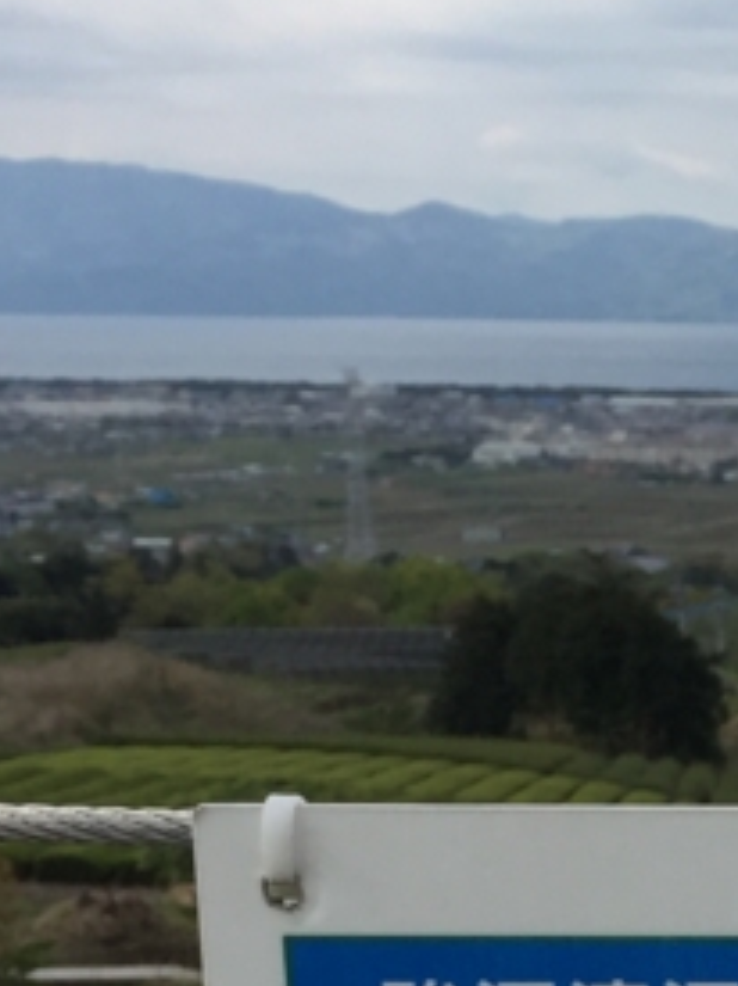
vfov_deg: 17.7
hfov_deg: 12.4
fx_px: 3072
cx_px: 1369
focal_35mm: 108
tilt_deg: -13.2
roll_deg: -1.3
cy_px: 1025
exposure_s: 1/2083
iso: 32
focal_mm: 4.15
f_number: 2.2
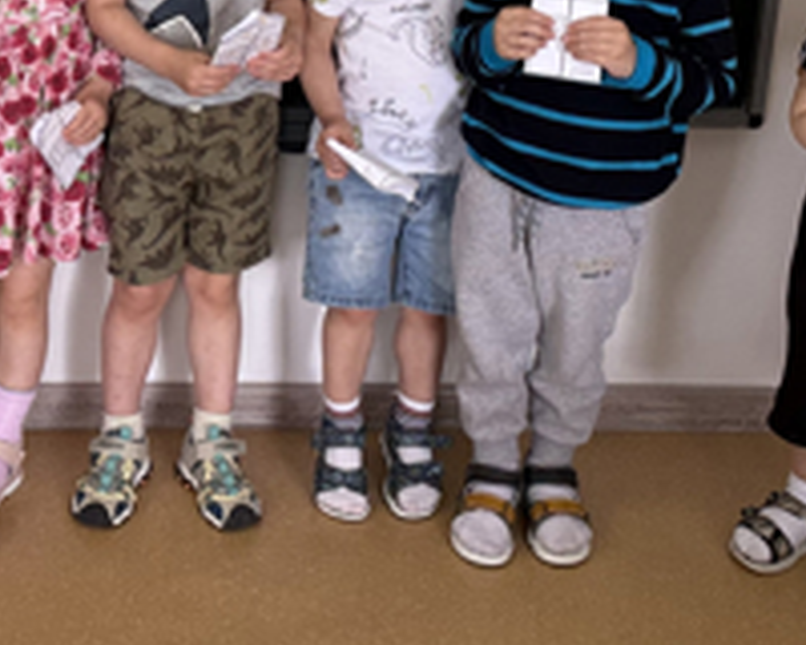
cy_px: -81
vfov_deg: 18.8
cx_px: 236
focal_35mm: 78
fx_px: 1861
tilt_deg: -14.1
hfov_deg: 24.3
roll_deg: -4.0
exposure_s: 1/100
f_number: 1.78
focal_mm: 6.76
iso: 125
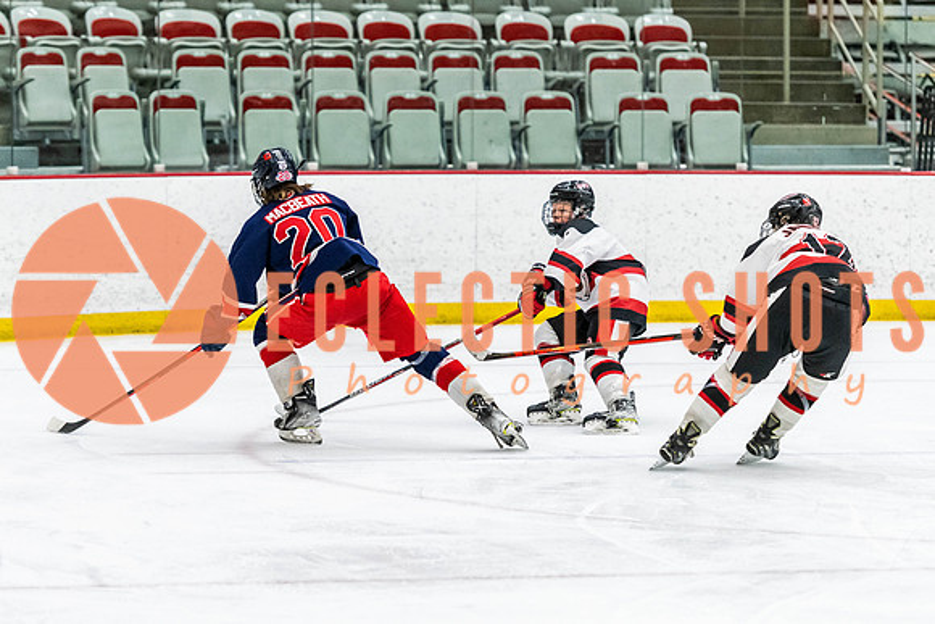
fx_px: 4227
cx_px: 382
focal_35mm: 163
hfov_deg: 12.6
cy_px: 312
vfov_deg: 8.4
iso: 3200
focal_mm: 125
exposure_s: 1/640
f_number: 2.8
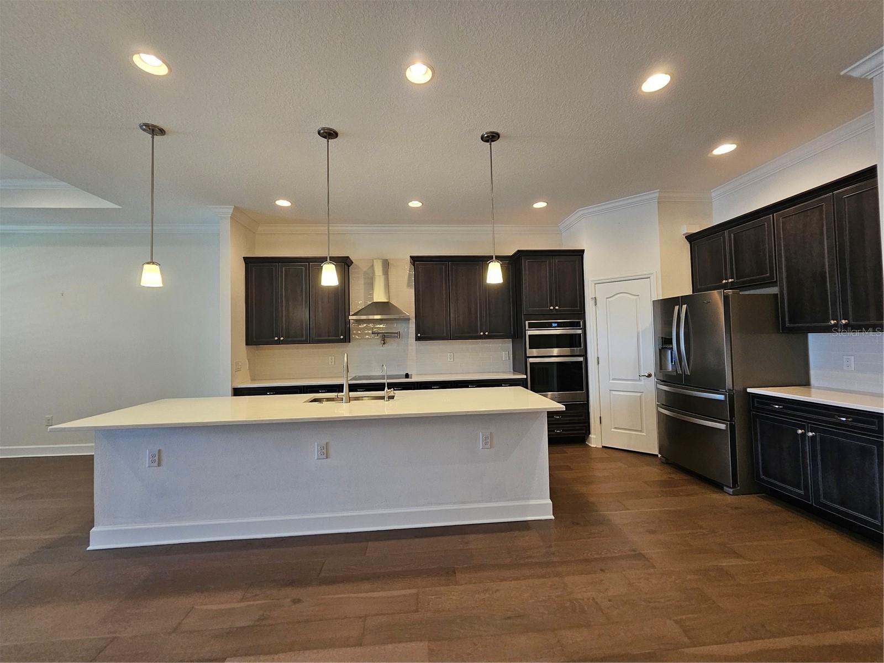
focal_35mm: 13
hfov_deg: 106.2
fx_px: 332
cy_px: 332
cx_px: 442
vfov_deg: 89.9
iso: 250
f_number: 2.2
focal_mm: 2.2
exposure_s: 1/60
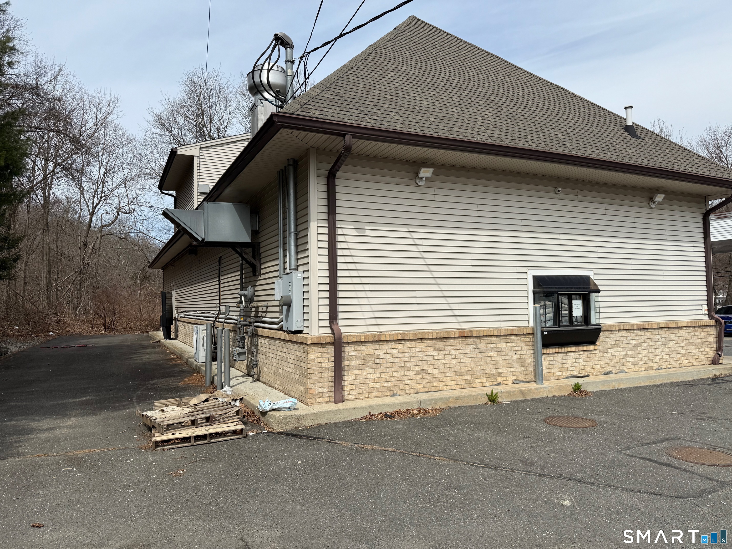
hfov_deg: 71.6
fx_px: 508
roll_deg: +1.1
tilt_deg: +3.6
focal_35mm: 24
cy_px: 274
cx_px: 366
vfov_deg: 56.8
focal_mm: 6.76
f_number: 1.78
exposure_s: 1/5714
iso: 80
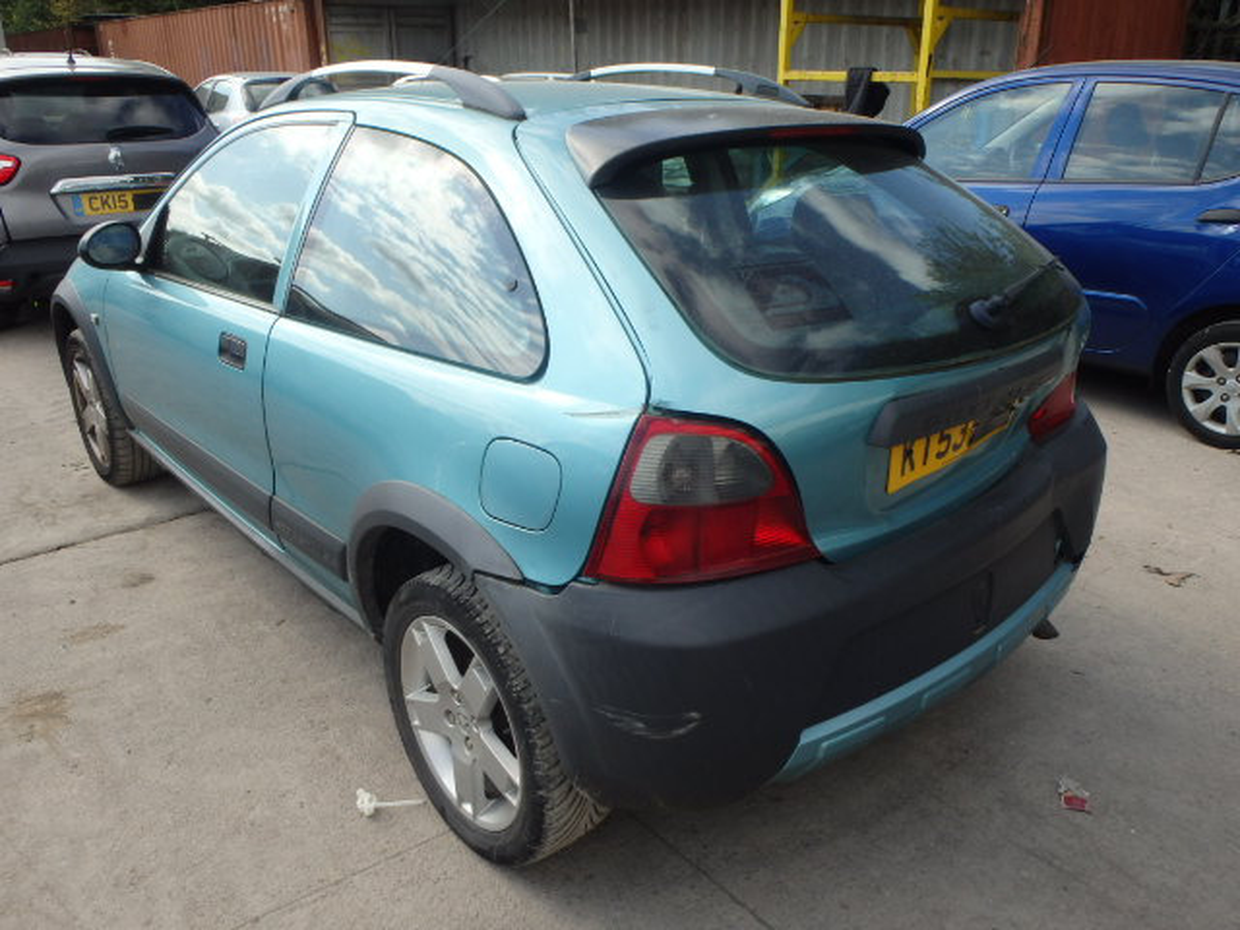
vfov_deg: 49.7
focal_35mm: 28
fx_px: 1003
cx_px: 620
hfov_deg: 63.4
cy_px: 465
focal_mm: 5
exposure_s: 1/500
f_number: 3.9
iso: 125
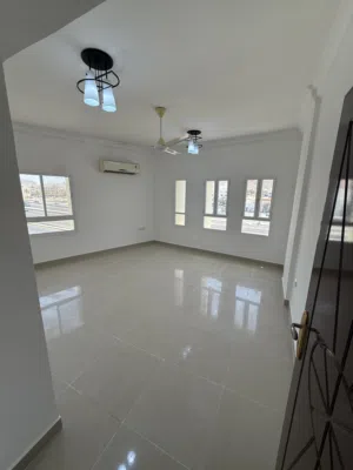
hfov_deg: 85.7
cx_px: 176
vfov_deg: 102.1
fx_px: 190
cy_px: 235
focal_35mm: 14
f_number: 2.2
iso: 64
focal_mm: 2.22
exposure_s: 1/159
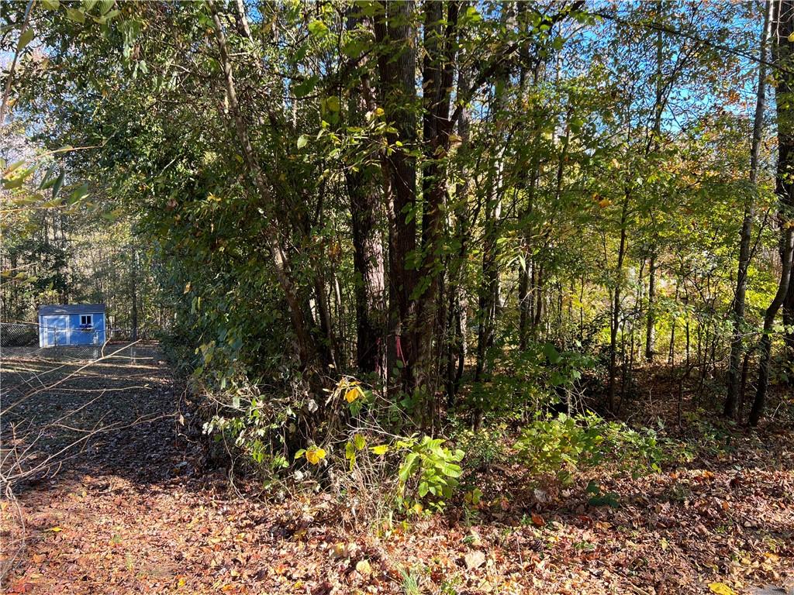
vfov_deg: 53.1
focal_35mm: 26
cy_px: 298
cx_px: 397
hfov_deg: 67.3
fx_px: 596
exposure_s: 1/209
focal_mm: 5.7
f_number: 1.5
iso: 50
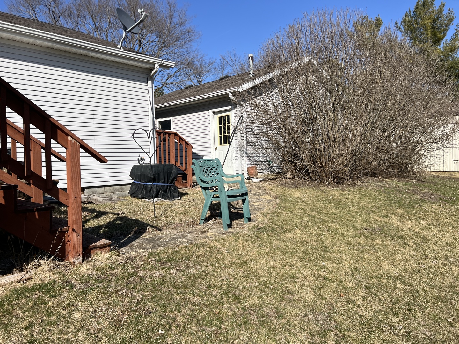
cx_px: 230
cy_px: 172
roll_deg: +1.2
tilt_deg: +0.7
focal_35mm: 26
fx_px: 345
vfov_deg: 53.1
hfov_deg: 67.3
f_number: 1.5
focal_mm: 5.7
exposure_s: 1/5076
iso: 50
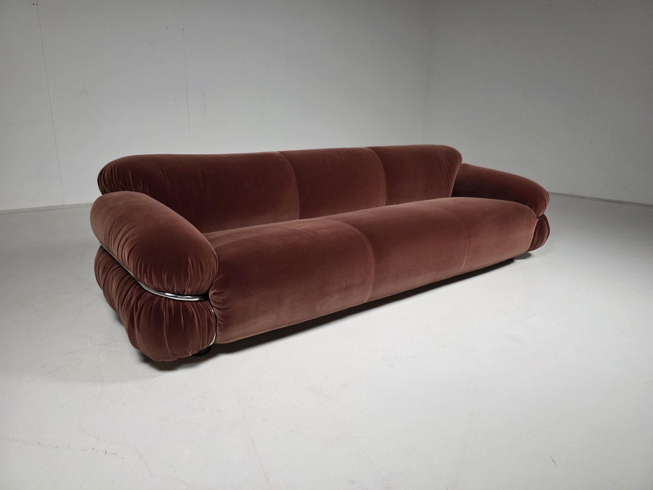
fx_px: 434
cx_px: 326
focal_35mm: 23
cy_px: 245
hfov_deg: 73.9
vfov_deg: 58.9
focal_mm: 6.3
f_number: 1.7
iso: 320
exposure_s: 1/100
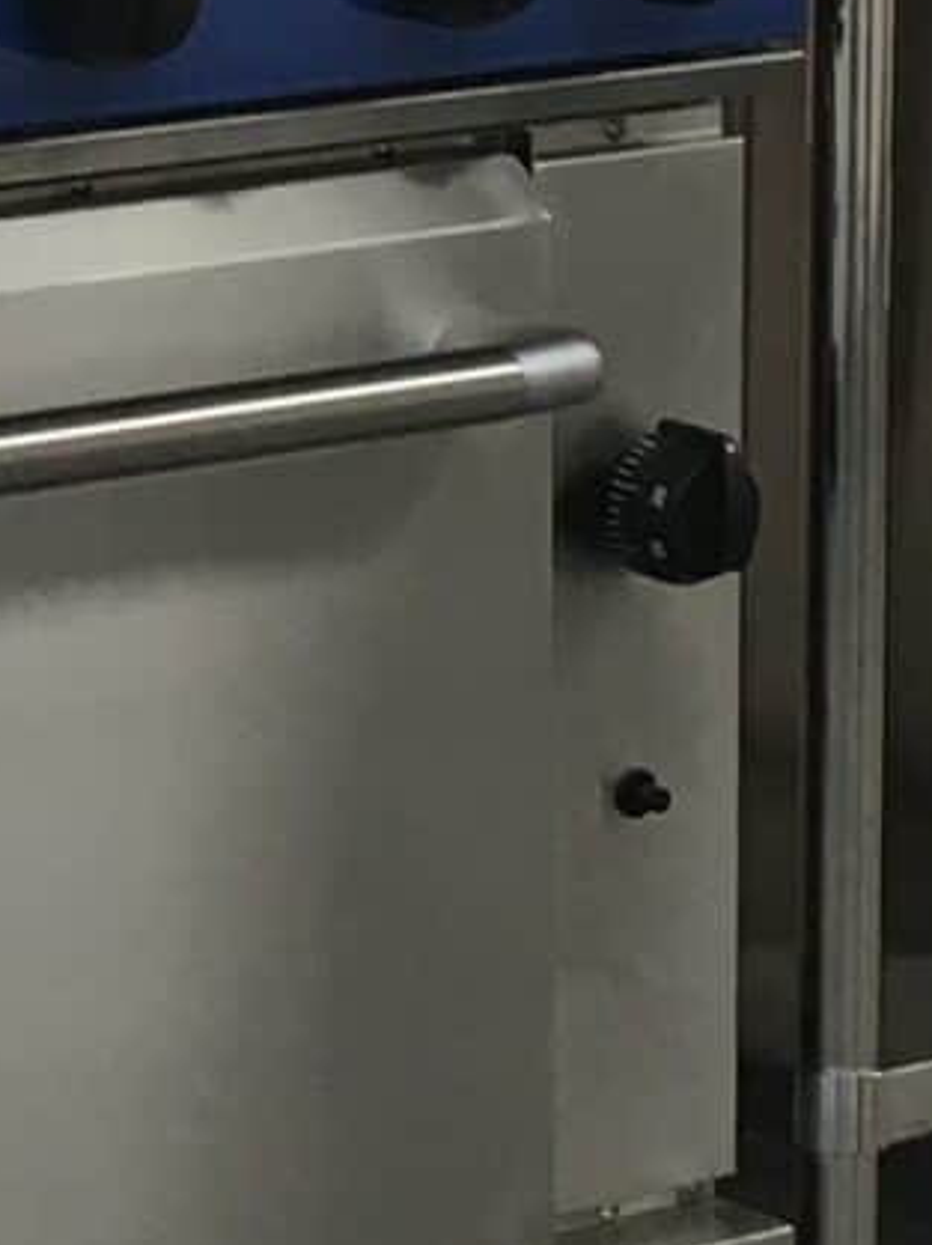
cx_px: -333
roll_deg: -0.7
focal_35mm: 200
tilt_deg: -5.7
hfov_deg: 7.3
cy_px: -191
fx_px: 7187
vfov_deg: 9.8
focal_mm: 4.15
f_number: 2.2
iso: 32
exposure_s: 1/33
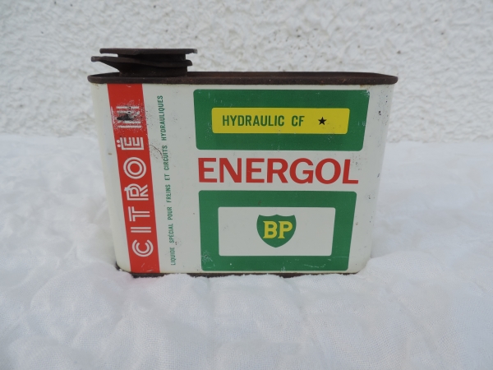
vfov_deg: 56.8
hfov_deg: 71.6
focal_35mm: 24
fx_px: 342
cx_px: 246
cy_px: 185
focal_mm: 4.3
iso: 80
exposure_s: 1/320
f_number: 3
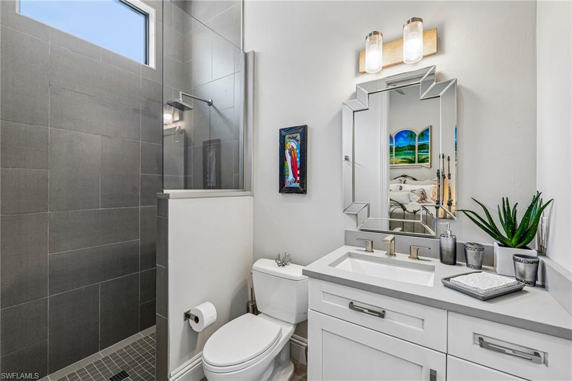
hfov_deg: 104.3
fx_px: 222
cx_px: 286
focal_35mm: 14
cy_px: 190
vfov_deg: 81.1
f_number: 8
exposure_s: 1/13
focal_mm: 14
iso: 400
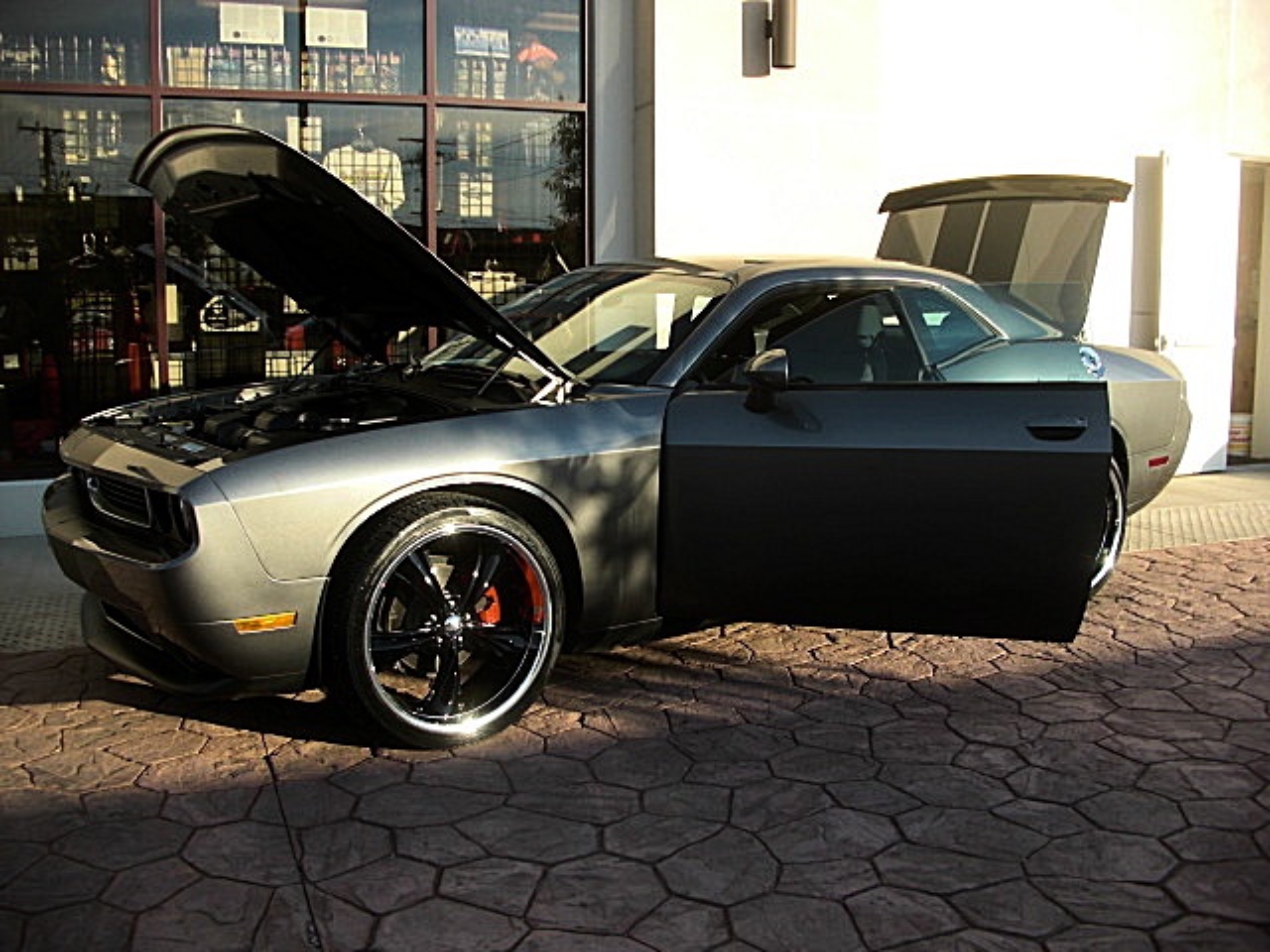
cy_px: 476
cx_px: 635
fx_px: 1321
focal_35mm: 36
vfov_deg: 39.7
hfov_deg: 51.4
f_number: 2.8
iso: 50
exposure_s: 1/320
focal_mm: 6.3
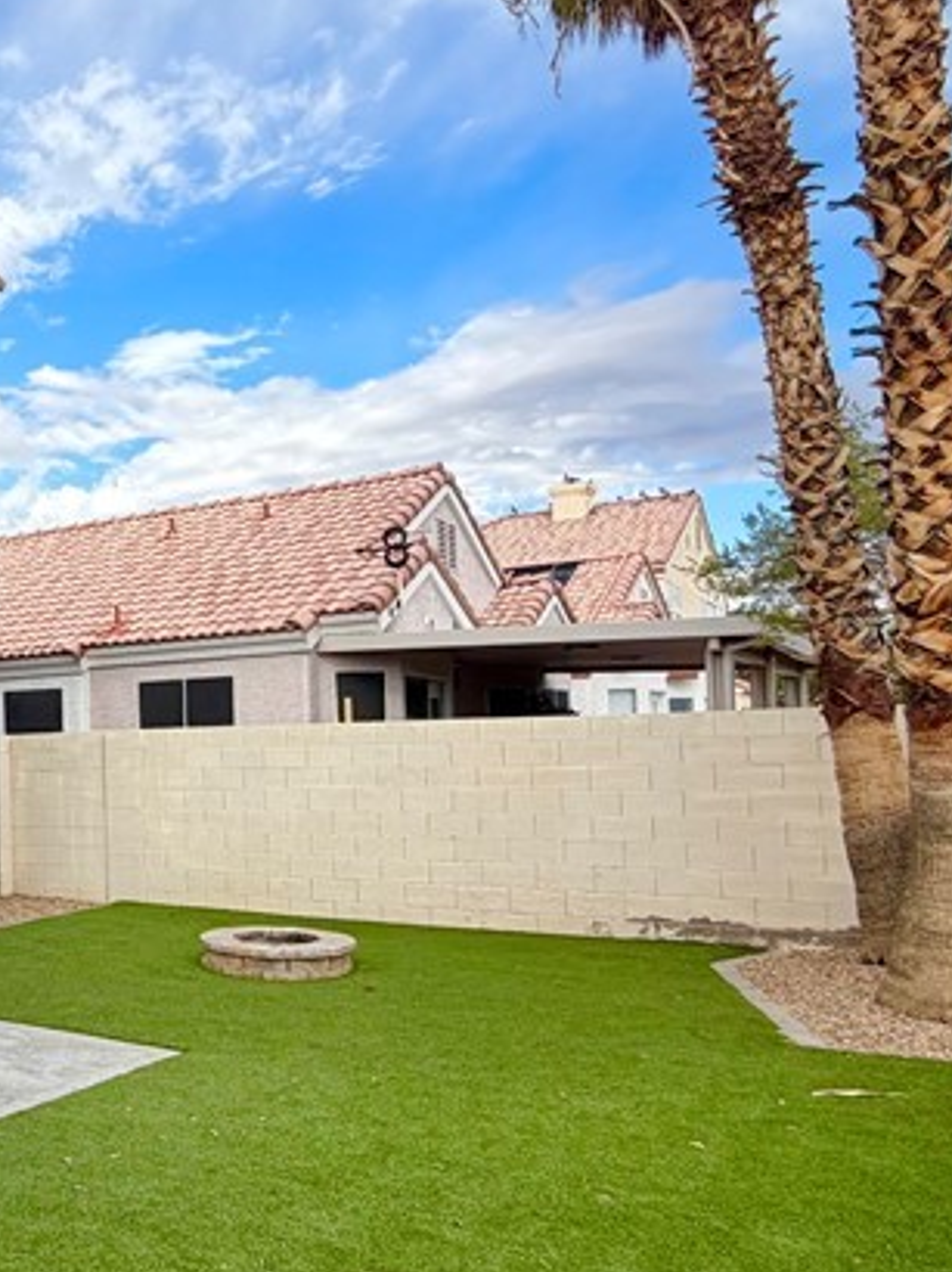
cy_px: 710
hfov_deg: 32.9
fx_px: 1285
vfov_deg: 52.5
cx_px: -208
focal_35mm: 35
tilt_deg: +1.4
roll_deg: +1.4
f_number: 2.2
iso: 32
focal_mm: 2.22
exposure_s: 1/770
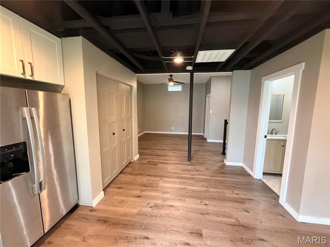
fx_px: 133
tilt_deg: -7.7
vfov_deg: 85.7
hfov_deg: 102.1
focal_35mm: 14
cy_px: 124
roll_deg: -0.3
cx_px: 165
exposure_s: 1/60
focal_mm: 2.22
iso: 640
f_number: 2.2
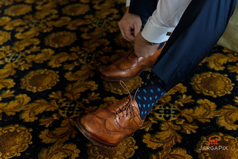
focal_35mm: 52
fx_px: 344
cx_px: 119
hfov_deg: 38.2
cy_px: 80
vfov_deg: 26.0
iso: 800
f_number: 3.2
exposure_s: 1/125
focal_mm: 52
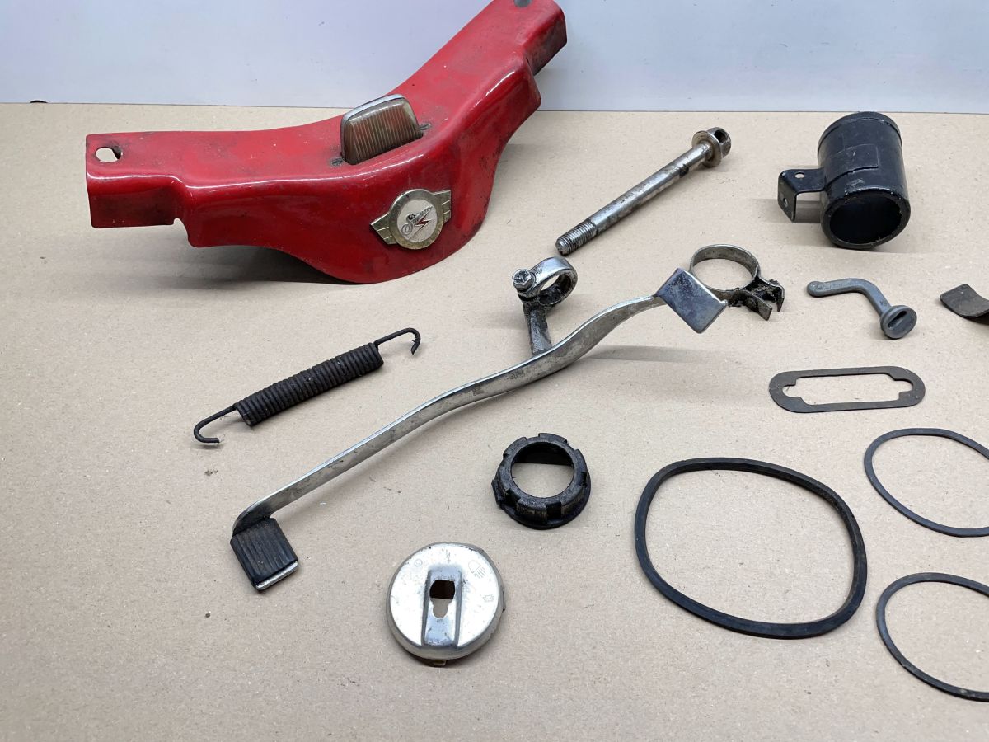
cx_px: 494
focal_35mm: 26
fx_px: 743
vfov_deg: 53.1
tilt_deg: -52.5
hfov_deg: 67.3
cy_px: 371
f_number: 1.6
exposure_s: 1/100
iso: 64
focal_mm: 4.2
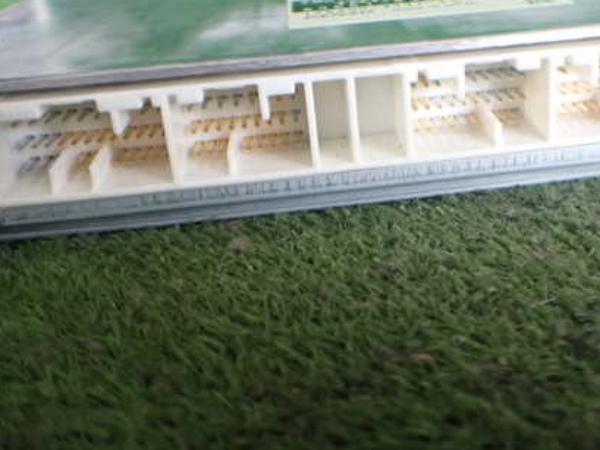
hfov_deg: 42.5
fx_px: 763
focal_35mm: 44
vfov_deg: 32.8
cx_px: 389
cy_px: 185
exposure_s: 1/125
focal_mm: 5.4
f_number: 2.3
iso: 320
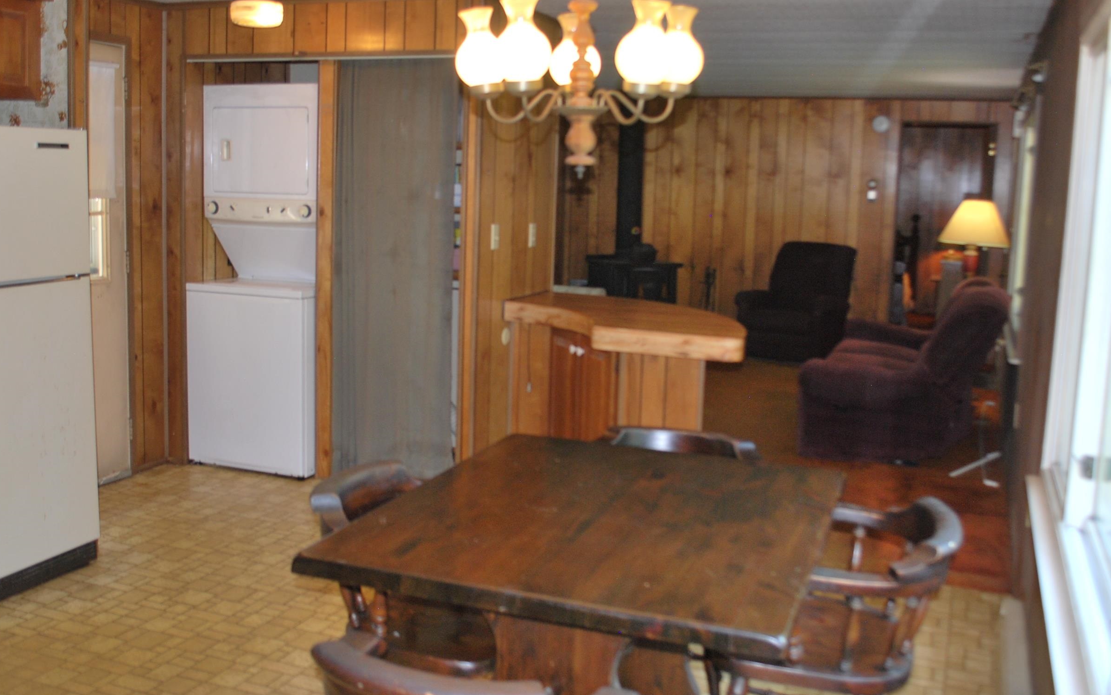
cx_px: 516
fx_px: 1120
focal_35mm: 37
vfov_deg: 34.4
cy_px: 346
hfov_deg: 52.7
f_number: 3.8
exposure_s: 1/60
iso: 200
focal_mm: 20
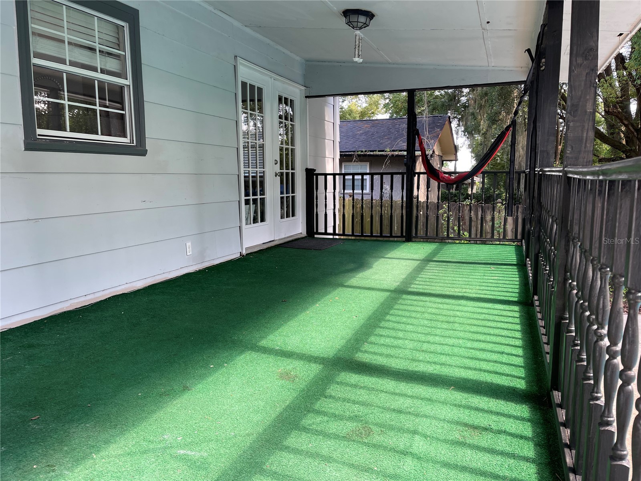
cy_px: 240
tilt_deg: -8.2
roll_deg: +0.2
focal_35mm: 25
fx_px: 463
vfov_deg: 54.9
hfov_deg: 69.4
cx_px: 320
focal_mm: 5.1
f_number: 1.6
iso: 50
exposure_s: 1/121
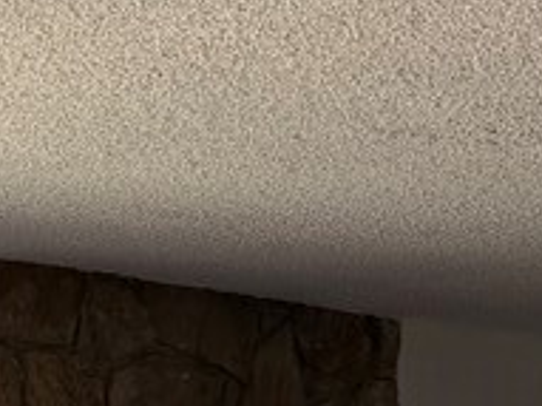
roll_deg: -1.4
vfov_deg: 10.9
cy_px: 679
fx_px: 2019
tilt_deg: -3.4
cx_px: -375
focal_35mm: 129
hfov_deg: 13.9
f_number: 1.78
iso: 100
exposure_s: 1/121
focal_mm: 6.76
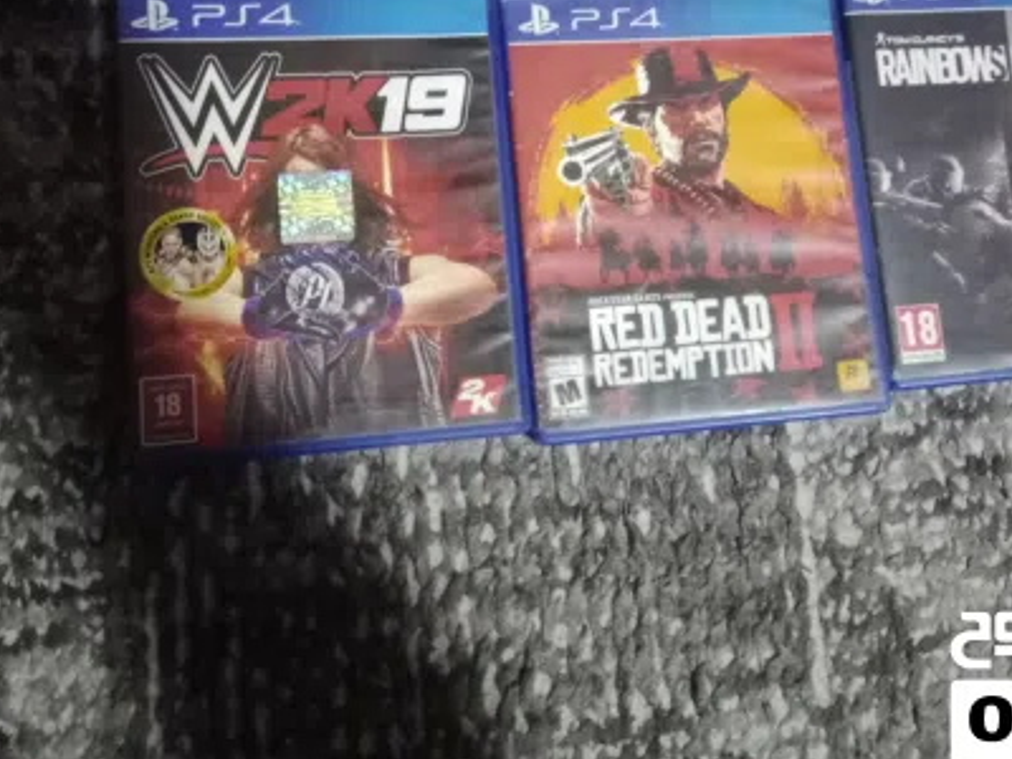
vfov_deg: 35.4
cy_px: 223
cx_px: 569
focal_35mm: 40
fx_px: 1169
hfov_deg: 46.7
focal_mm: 4.71
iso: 4869
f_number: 1.79
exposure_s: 1/25
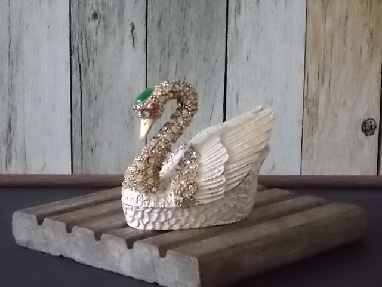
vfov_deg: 14.9
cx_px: 191
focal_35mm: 99
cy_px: 144
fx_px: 1093
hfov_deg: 19.8
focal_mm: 17.6
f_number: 5.5
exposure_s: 1/50
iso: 800
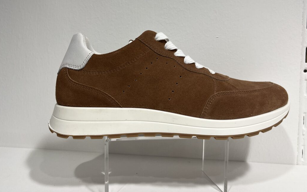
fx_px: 268
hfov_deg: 59.6
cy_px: 67
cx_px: 152
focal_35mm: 32
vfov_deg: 39.1
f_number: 1.6
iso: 50
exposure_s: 1/454
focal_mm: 5.1
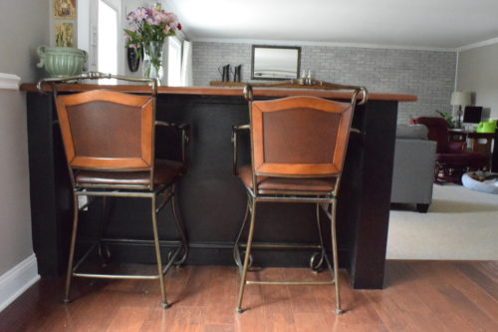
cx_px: 249
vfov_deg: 41.7
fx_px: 436
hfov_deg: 59.5
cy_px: 166
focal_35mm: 32
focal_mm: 21
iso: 12800
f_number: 22
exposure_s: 1/13
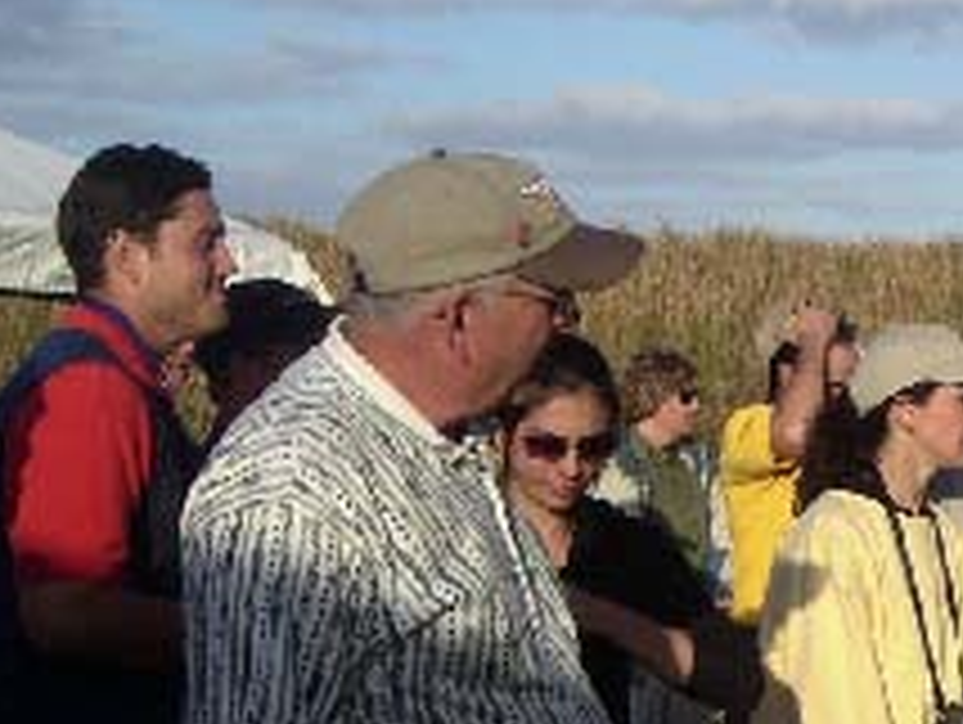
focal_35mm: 112
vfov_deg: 13.2
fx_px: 3119
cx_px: 1030
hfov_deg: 17.0
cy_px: 438
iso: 50
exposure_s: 1/150
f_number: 6.9
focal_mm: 7.4
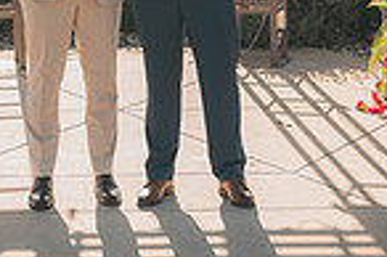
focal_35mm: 154
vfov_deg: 8.6
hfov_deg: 13.3
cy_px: -196
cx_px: 72
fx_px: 1654
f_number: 2
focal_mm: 50
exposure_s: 1/1000
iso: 50
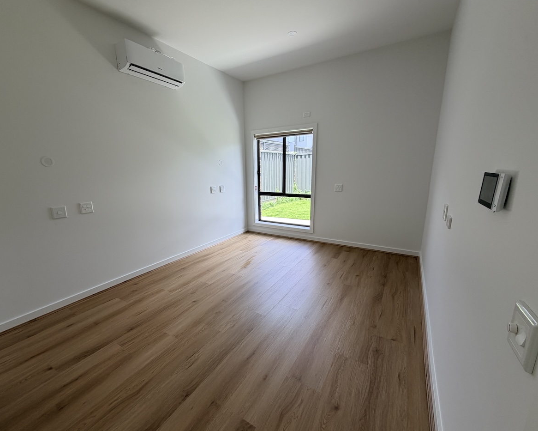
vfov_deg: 84.0
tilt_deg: -12.2
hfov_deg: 96.7
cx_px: 257
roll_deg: +1.1
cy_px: 219
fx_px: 239
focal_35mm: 15
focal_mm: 2.22
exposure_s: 1/100
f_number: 2.2
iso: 32
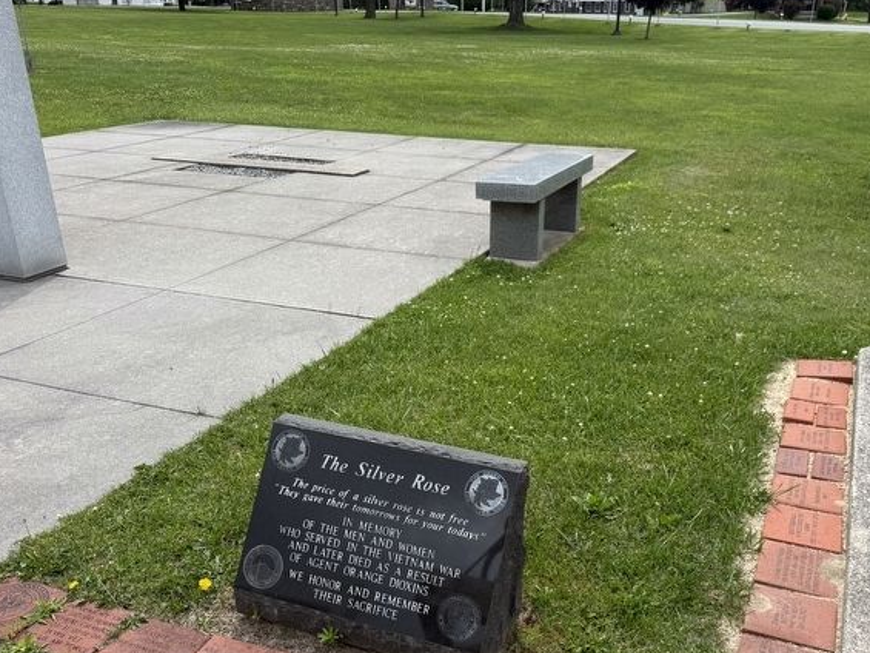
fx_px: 855
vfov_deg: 41.2
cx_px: 462
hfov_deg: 53.9
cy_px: 439
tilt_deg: -25.0
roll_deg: +1.3
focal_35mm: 34
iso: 80
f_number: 1.78
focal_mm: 6.76
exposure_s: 1/2611
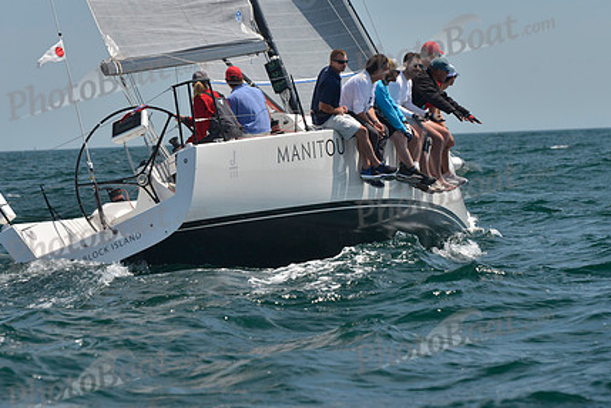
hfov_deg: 9.0
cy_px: 138
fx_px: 3903
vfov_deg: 6.0
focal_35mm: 230
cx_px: 282
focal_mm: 170
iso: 400
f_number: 8
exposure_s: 1/800
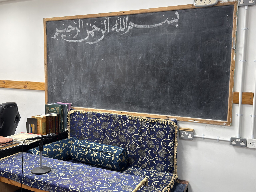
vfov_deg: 40.7
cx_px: 128
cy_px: 96
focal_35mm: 35
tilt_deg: -5.4
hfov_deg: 52.6
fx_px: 259
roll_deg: -0.9
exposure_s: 1/50
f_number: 1.78
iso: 125
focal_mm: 6.76
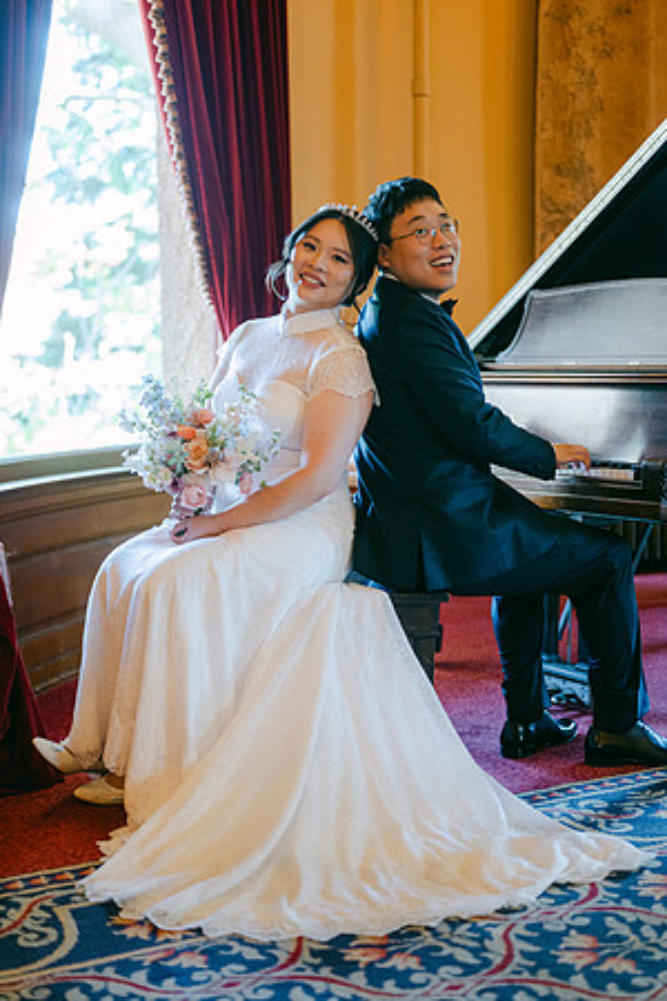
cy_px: 500
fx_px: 1389
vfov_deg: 39.6
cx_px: 334
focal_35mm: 50
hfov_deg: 27.0
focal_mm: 50
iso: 800
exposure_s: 1/125
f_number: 1.8
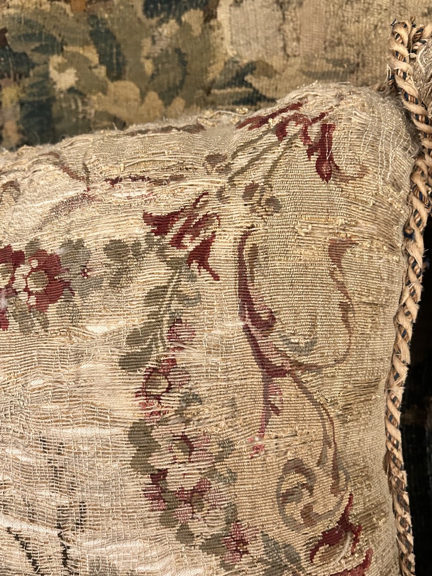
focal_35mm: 32
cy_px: 340
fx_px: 533
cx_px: 203
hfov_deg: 44.1
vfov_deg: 56.5
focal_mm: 5.7
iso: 320
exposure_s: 1/50
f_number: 1.5
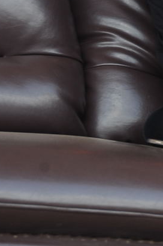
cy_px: 87
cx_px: 301
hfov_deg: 2.9
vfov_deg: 4.4
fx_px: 3197
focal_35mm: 470
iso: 400
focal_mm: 120
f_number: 6.3
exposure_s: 1/100
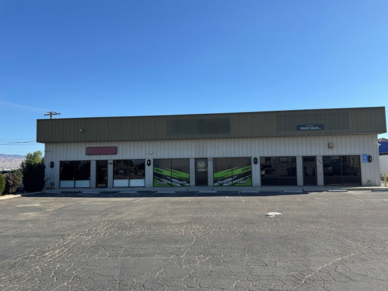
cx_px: 195
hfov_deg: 69.4
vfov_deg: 54.9
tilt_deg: +5.2
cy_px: 150
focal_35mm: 25
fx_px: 280
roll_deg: -0.3
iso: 80
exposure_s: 1/3597
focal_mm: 6.76
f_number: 1.78
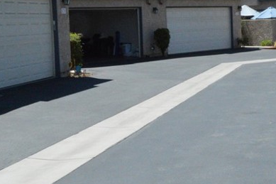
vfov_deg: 19.0
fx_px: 544
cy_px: 43
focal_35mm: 71
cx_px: 258
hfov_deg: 27.3
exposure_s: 1/800
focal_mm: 18
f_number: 22
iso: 3200
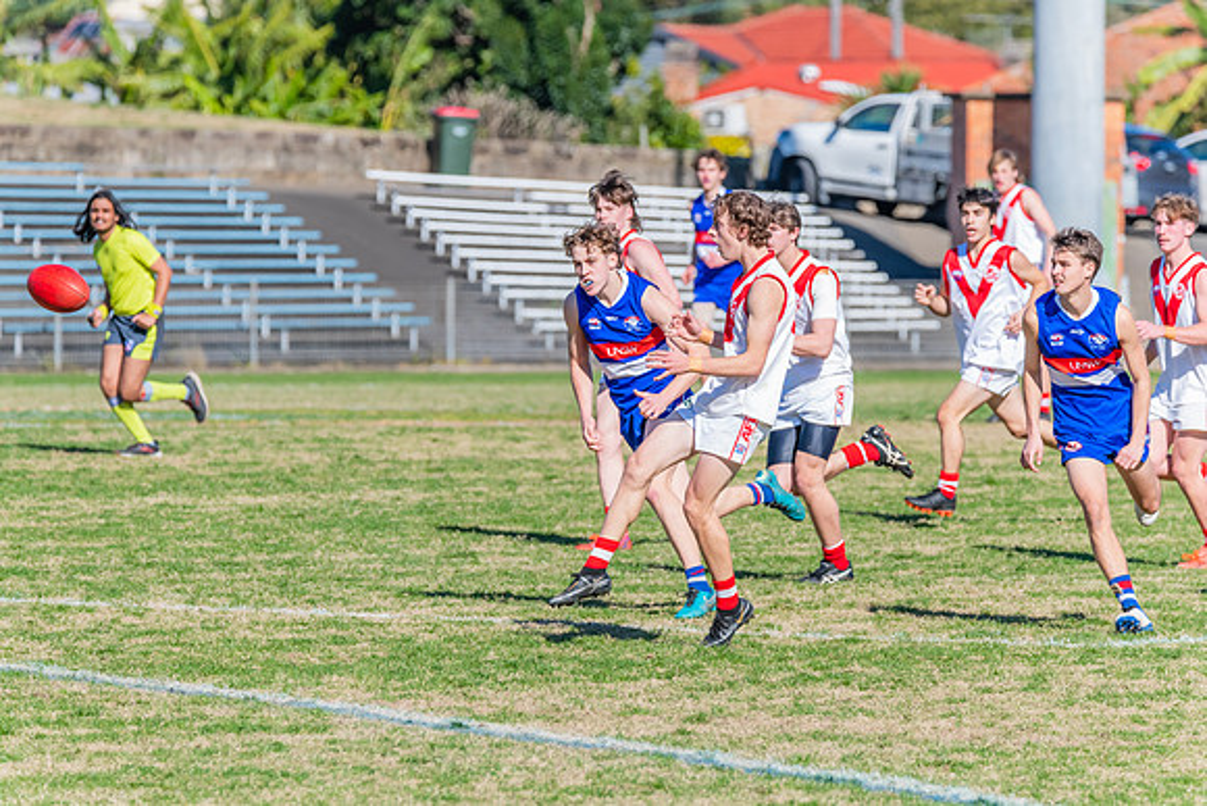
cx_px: 604
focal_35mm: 400
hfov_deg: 5.2
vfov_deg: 3.4
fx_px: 13414
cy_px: 403
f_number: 10
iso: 800
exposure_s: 1/1600
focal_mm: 400
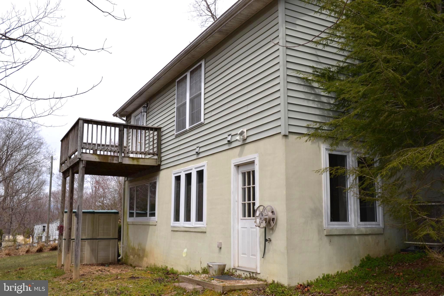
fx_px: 407
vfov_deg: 40.0
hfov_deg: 57.2
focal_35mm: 33
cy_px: 148
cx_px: 222
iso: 100
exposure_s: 1/200
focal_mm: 22
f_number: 7.1
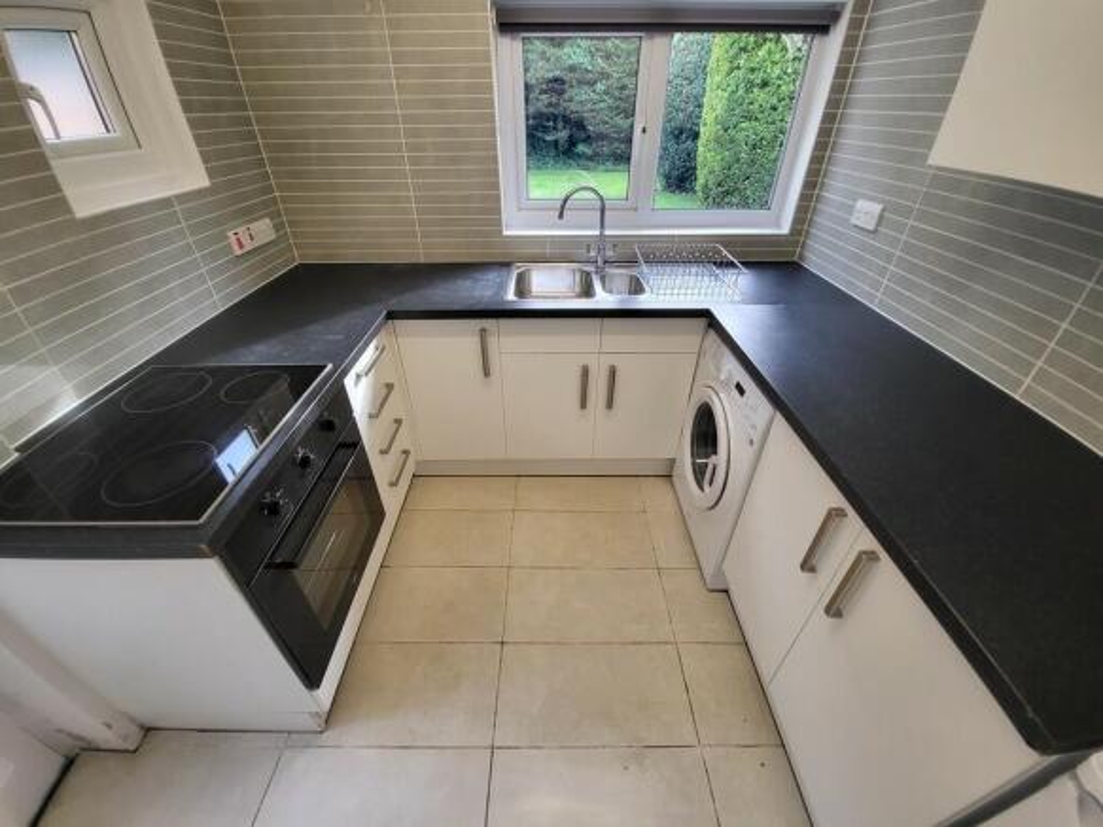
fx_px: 414
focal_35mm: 13
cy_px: 414
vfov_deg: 89.9
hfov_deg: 106.2
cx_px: 552
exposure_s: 1/50
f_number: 2.2
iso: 80
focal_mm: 1.74
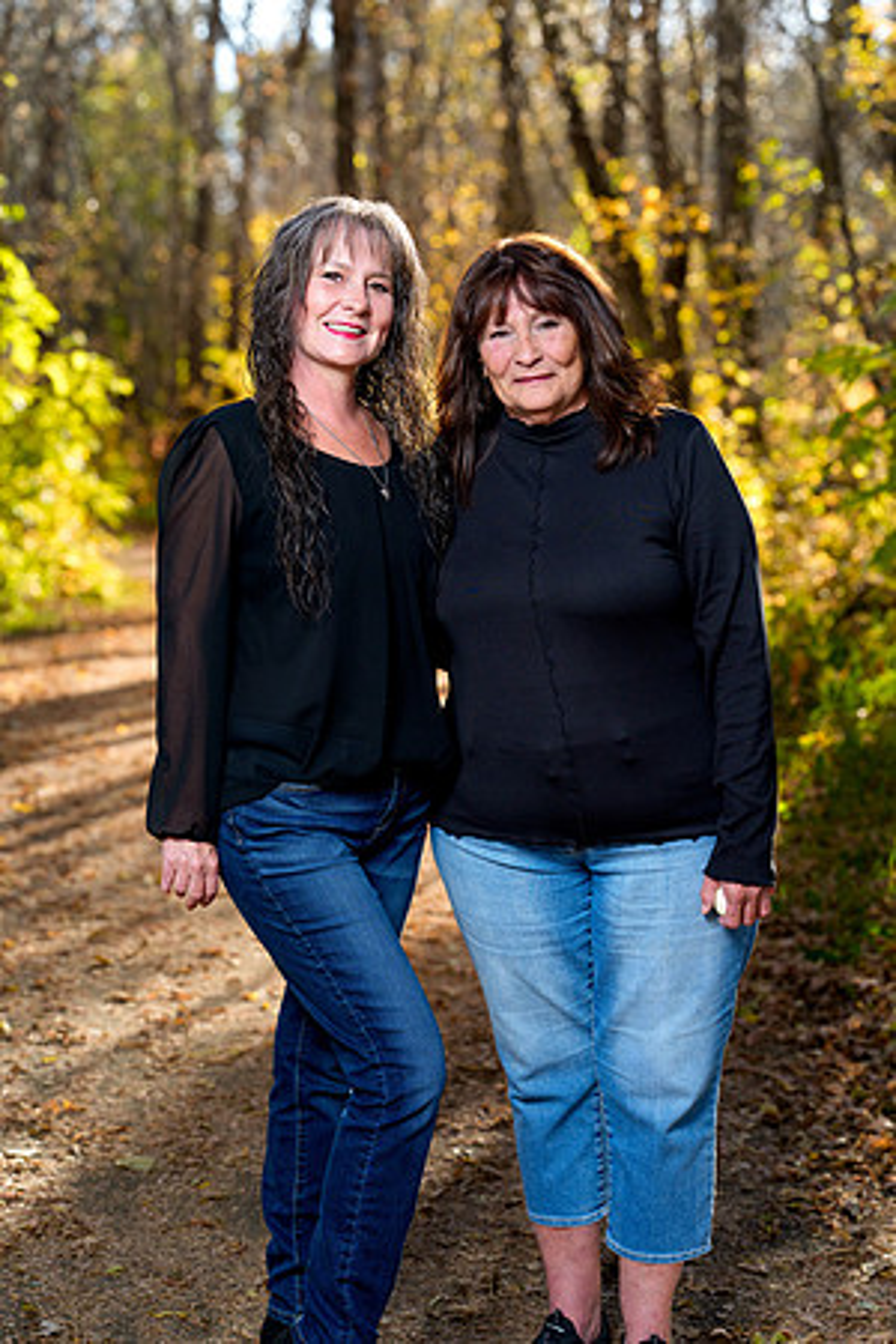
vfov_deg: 28.1
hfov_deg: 18.9
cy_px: 672
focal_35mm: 72
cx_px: 448
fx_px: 2688
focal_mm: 72
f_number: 3.5
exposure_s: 1/160
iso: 400
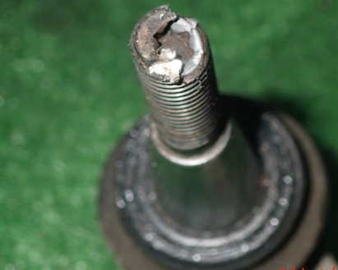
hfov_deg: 14.3
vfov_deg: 11.5
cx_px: 220
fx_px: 1341
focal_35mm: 134
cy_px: 101
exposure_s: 1/100
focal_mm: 16.79
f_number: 14
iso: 500
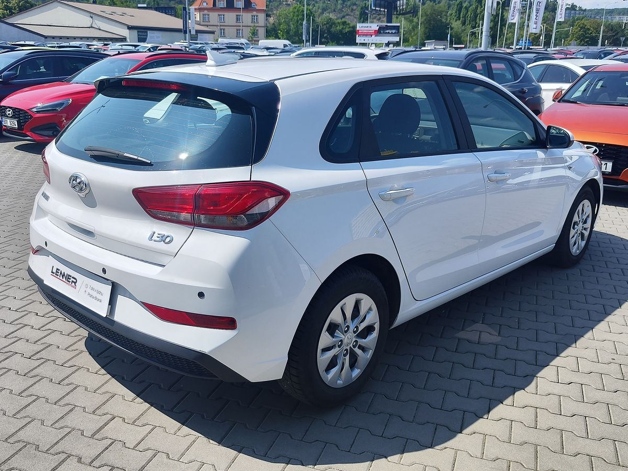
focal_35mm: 23
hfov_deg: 73.9
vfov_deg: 58.9
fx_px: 417
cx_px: 314
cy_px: 236
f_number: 1.69
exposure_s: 1/1122
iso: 50
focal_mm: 7.01
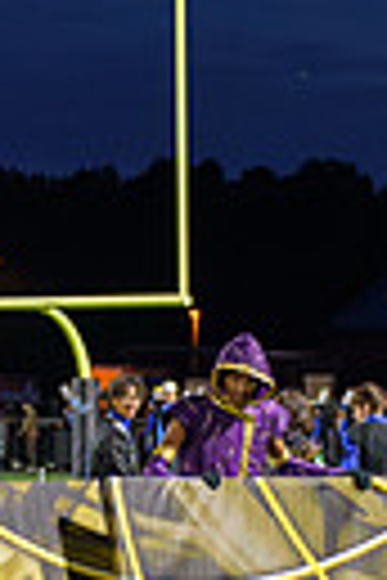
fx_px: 3628
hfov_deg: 6.1
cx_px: 91
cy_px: 597
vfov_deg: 9.1
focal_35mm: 225
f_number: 2.8
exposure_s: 1/400
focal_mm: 45
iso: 2500
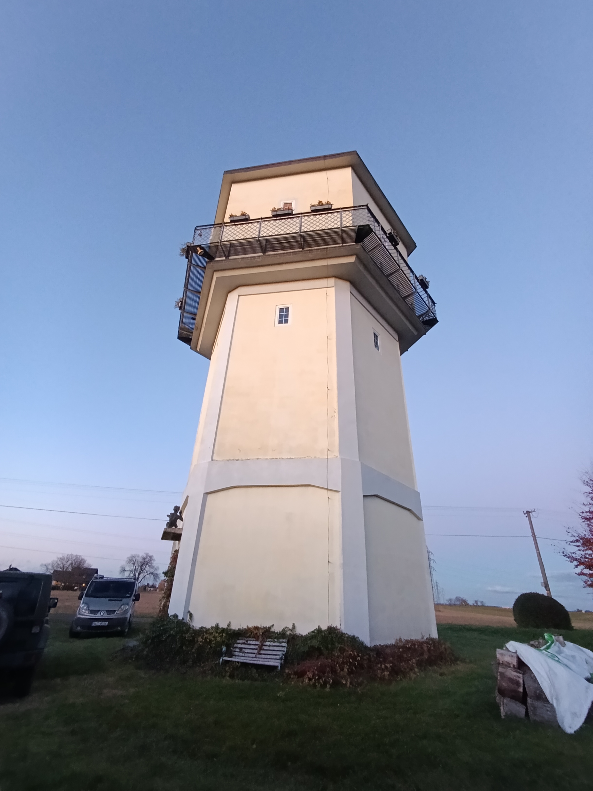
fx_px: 365
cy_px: 396
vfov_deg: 94.5
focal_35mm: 16
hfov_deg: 78.1
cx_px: 296
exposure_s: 1/33.3
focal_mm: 1.65
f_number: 2.2
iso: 640
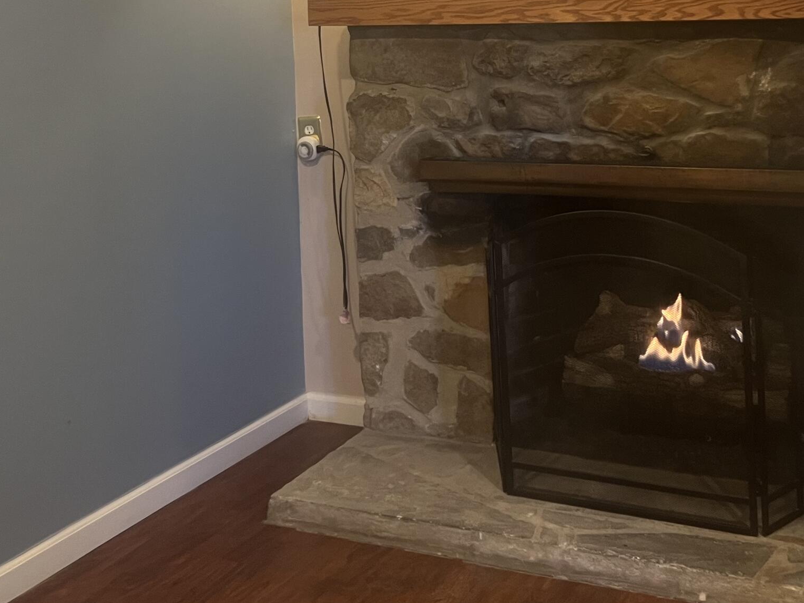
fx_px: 1185
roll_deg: +2.6
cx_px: 466
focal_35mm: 51
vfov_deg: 27.6
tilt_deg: -4.5
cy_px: 66
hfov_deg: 37.4
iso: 200
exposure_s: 1/60
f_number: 1.5
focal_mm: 5.7
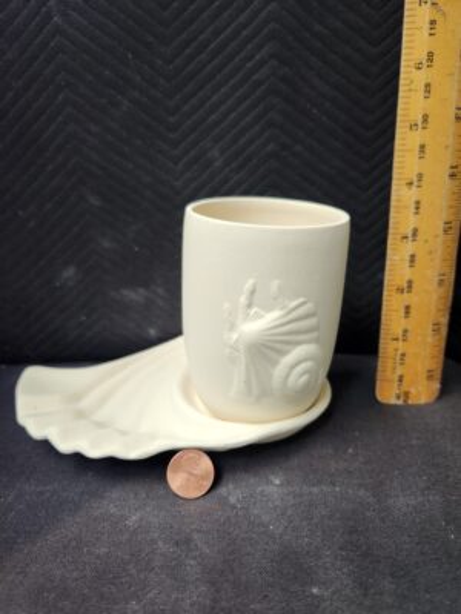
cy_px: 307
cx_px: 230
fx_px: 408
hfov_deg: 58.9
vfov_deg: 73.9
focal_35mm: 23
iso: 500
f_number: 1.8
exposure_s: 1/120
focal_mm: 5.4
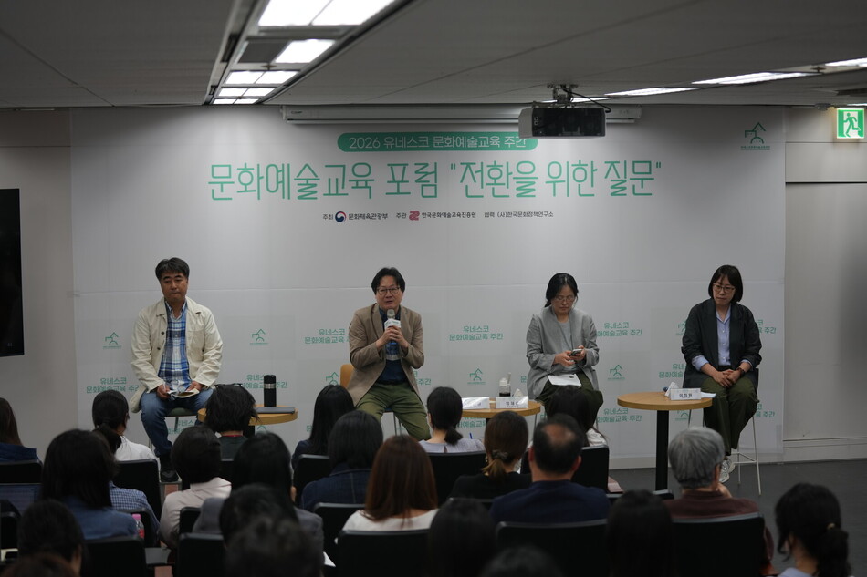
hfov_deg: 28.8
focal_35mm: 70
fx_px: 1685
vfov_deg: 19.4
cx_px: 434
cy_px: 288
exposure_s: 1/125
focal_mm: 70
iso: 250
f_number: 2.8
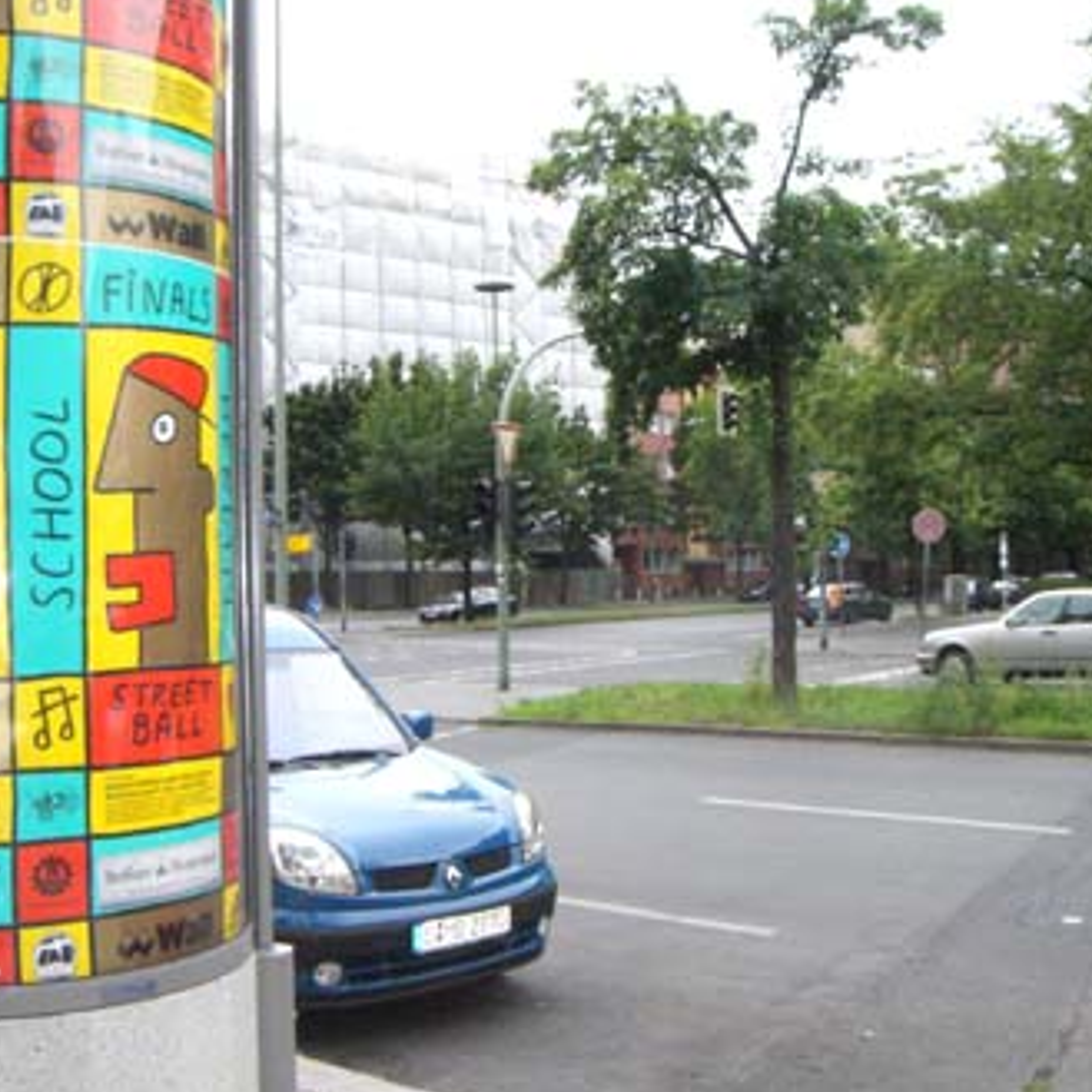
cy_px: 554
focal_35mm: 46
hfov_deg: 36.8
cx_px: 534
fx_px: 1642
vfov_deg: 36.8
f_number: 4.3
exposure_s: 1/800
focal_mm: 6.2
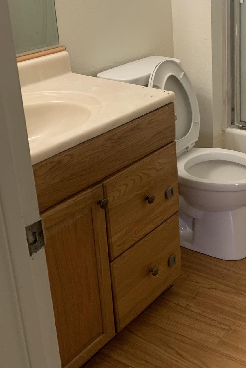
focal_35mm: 49
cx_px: 234
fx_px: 502
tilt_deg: -18.0
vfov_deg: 39.6
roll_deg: -1.4
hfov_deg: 26.4
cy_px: 109
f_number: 1.8
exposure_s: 1/60
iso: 100
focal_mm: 4.25
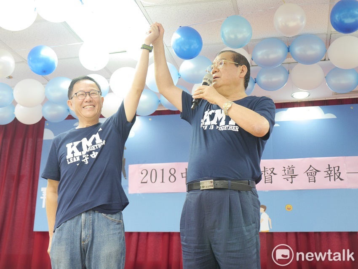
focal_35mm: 48
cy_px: 134
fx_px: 496
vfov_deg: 30.3
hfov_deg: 39.7
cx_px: 179
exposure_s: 1/60
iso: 1250
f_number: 2.8
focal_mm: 24
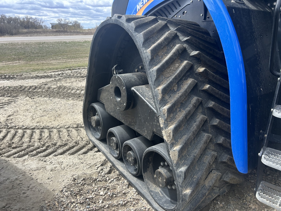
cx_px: 140
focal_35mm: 26
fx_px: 211
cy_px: 106
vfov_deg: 53.1
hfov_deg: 67.3
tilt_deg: -19.7
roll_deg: +0.5
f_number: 1.5
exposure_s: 1/1395
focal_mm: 5.7
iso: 50
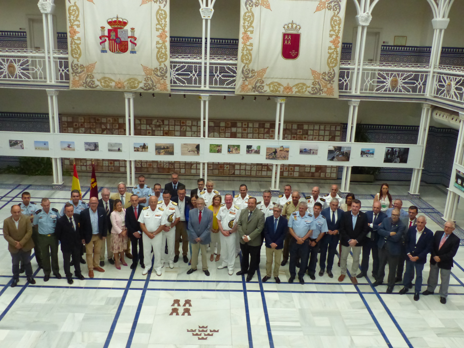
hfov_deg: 55.4
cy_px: 174
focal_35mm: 33
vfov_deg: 42.9
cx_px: 232
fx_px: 442
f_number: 3.2
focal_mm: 5.9
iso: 800
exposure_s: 1/640
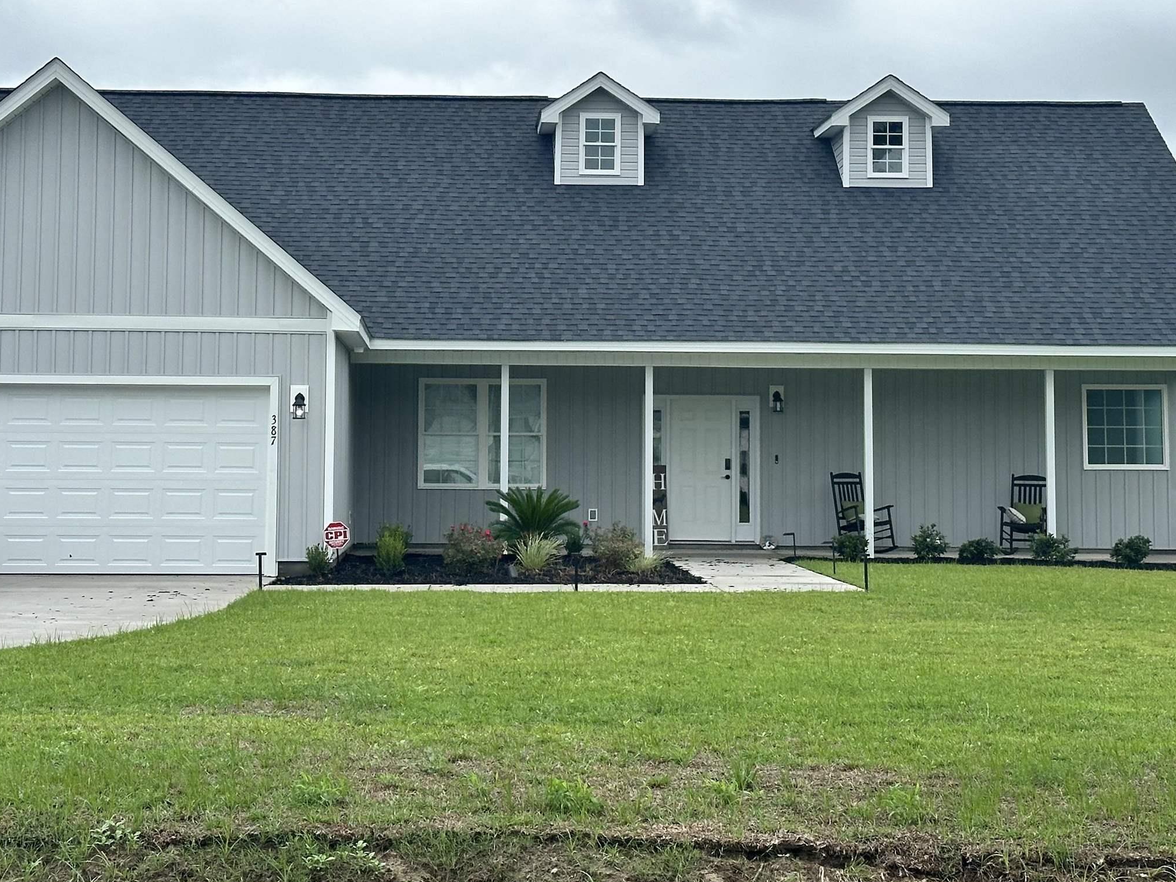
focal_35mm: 73
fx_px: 2480
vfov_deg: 20.1
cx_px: 562
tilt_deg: +4.9
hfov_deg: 26.7
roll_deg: -0.8
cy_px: 257
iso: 64
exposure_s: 1/3367
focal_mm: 6.86
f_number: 1.78
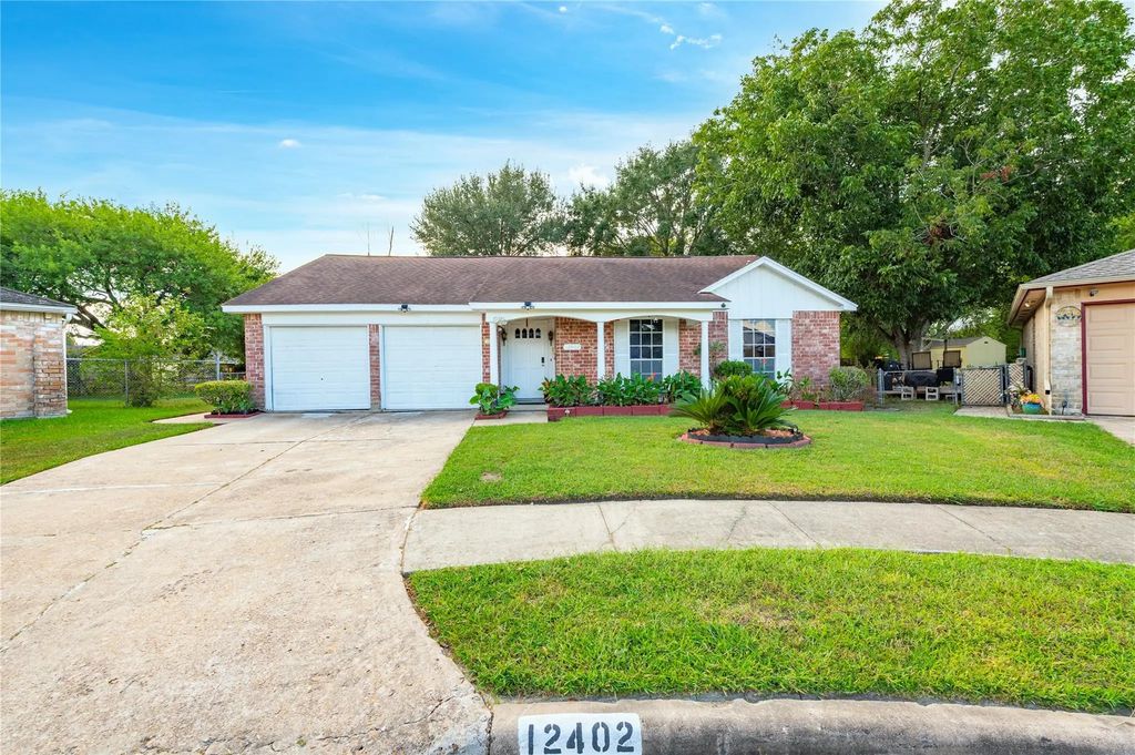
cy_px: 378
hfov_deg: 96.8
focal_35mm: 16
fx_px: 504
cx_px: 568
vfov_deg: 73.7
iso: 125
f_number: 11
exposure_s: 1/50
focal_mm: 16
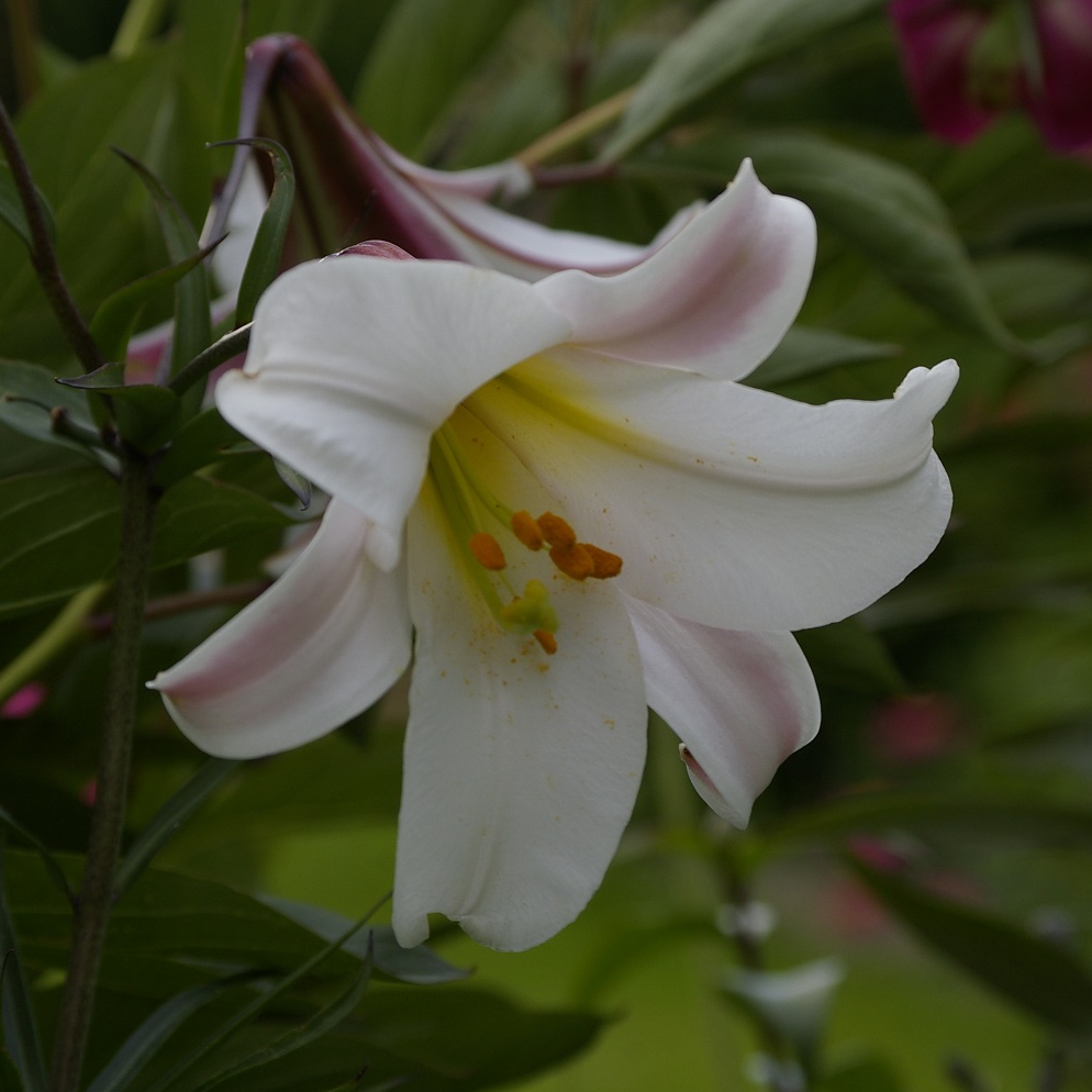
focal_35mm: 141
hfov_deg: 12.4
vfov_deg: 12.4
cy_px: 548
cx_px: 594
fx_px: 5020
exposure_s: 1/100
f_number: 8
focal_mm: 73
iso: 200
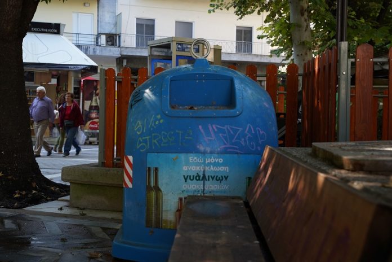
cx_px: 196
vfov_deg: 27.0
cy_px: 131
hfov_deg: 39.6
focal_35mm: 50
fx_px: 544
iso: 100
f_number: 5.6
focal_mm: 50
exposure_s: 1/50
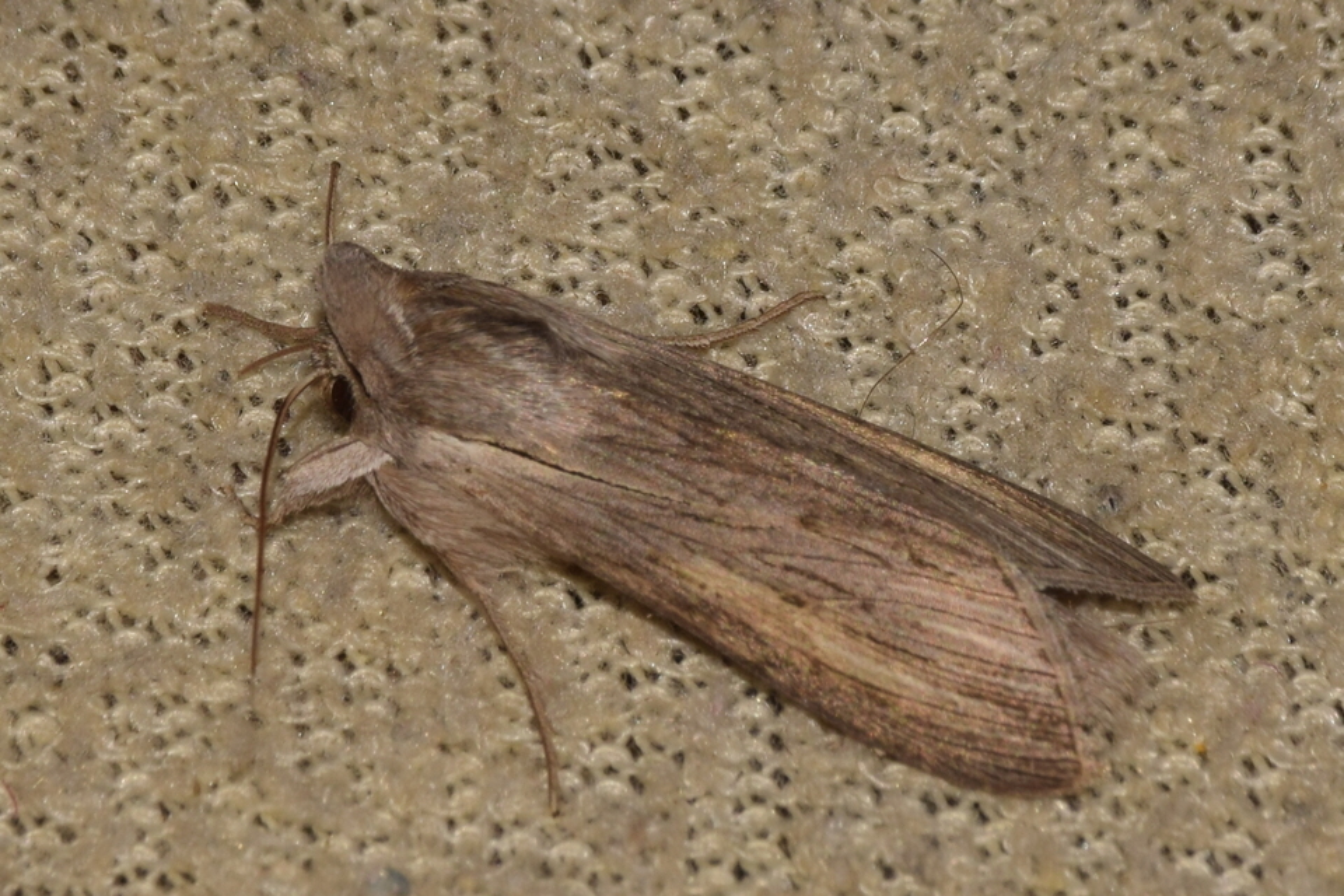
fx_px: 7839
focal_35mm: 210
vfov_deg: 6.5
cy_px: 448
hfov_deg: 9.8
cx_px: 672
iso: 100
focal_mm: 140
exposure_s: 1/200
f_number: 16
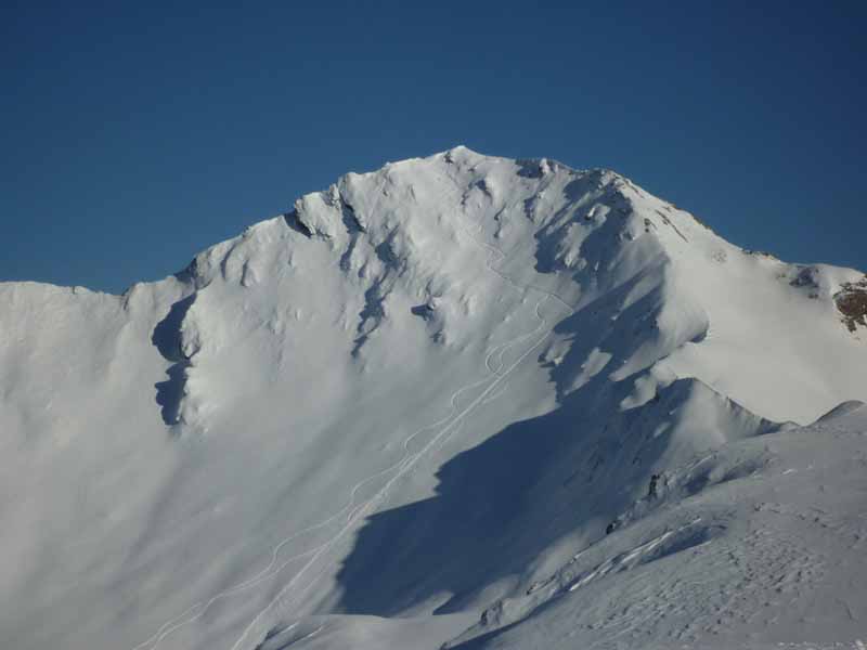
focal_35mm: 98
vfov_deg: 15.1
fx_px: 2455
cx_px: 434
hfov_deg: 20.0
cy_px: 325
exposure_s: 1/800
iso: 100
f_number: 8
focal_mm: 17.3
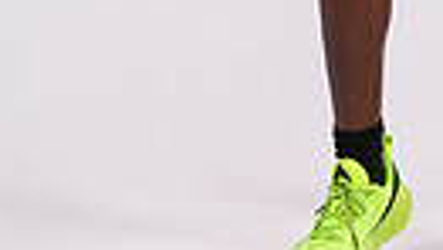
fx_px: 2951
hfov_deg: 8.5
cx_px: 440
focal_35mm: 251
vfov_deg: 4.7
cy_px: -416
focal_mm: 70
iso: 125
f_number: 8
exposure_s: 1/200
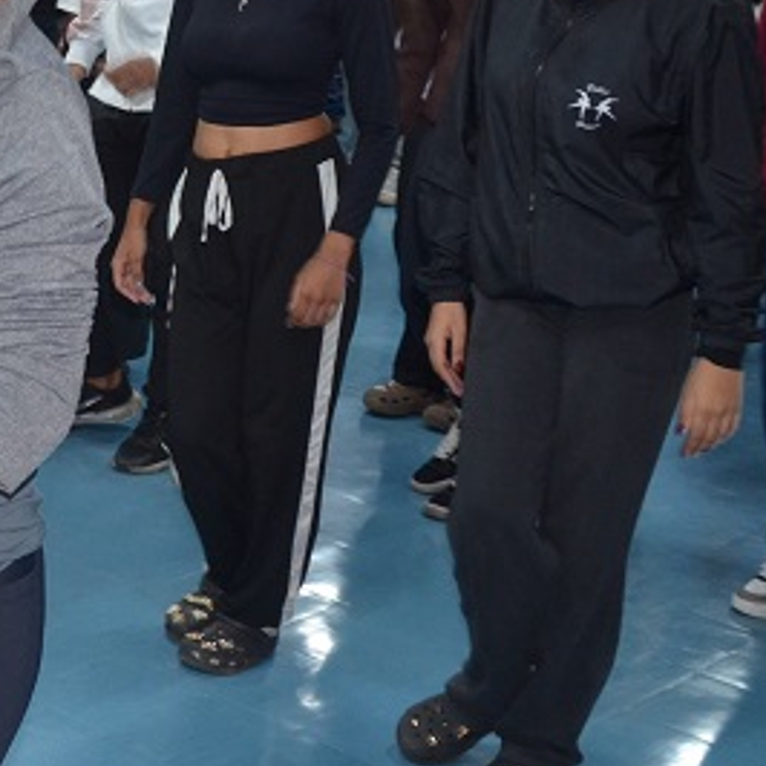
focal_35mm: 78
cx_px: -403
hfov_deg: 19.2
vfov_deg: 22.2
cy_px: 314
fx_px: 1953
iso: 800
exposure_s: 1/60
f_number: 3.5
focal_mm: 18
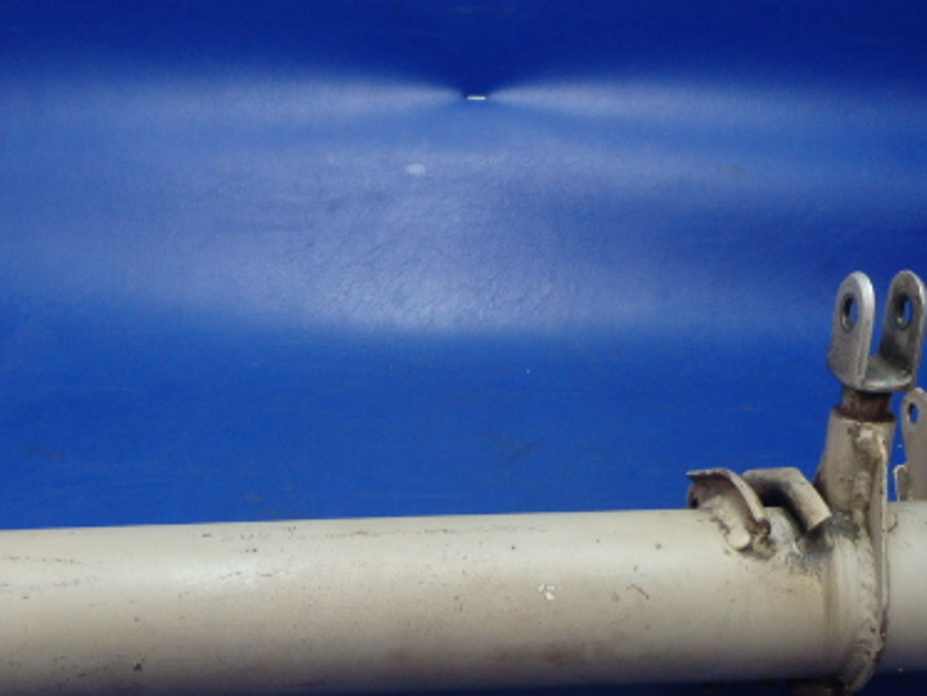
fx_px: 1286
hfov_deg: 39.3
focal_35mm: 48
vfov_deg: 29.9
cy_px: 492
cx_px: 326
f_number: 3.9
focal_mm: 5
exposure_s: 1/30
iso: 250
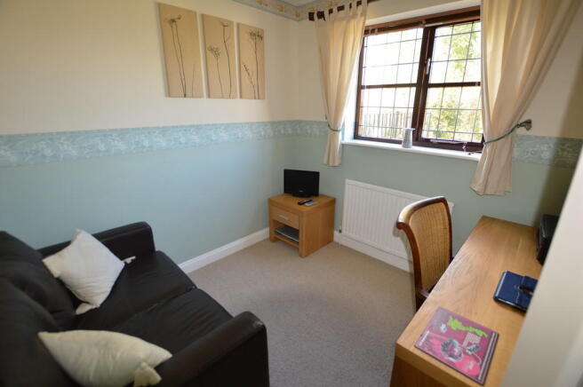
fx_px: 243
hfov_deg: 100.4
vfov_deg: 77.2
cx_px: 292
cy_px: 194
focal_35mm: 15
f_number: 4
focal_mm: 10
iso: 400
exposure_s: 1/60
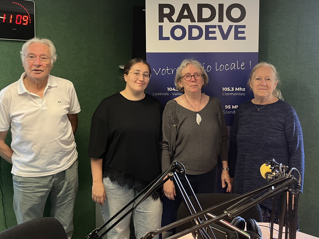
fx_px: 313
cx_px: 162
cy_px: 94
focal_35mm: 34
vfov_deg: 41.6
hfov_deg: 54.0
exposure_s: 1/50
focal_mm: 5.1
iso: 250
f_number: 1.6
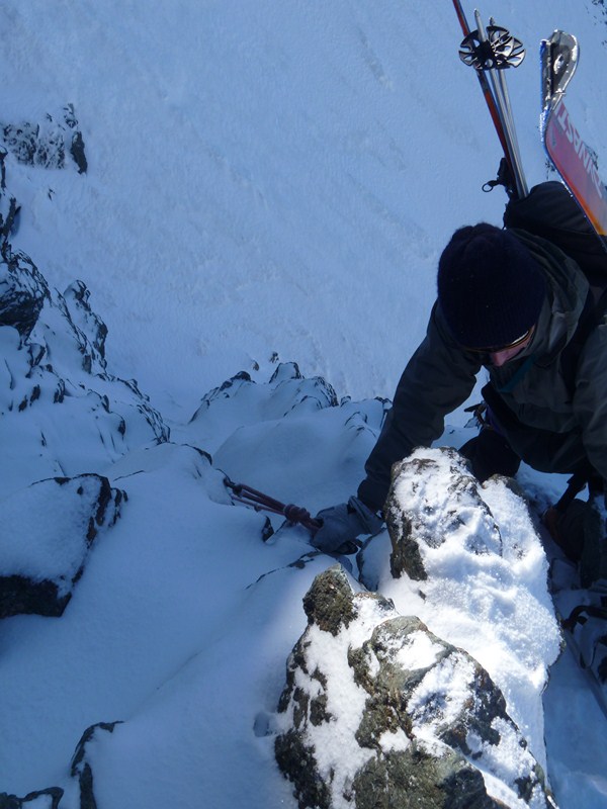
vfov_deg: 52.6
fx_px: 818
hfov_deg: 40.7
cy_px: 404
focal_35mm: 35
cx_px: 304
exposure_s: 1/160
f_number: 5.6
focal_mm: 6.3
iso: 80
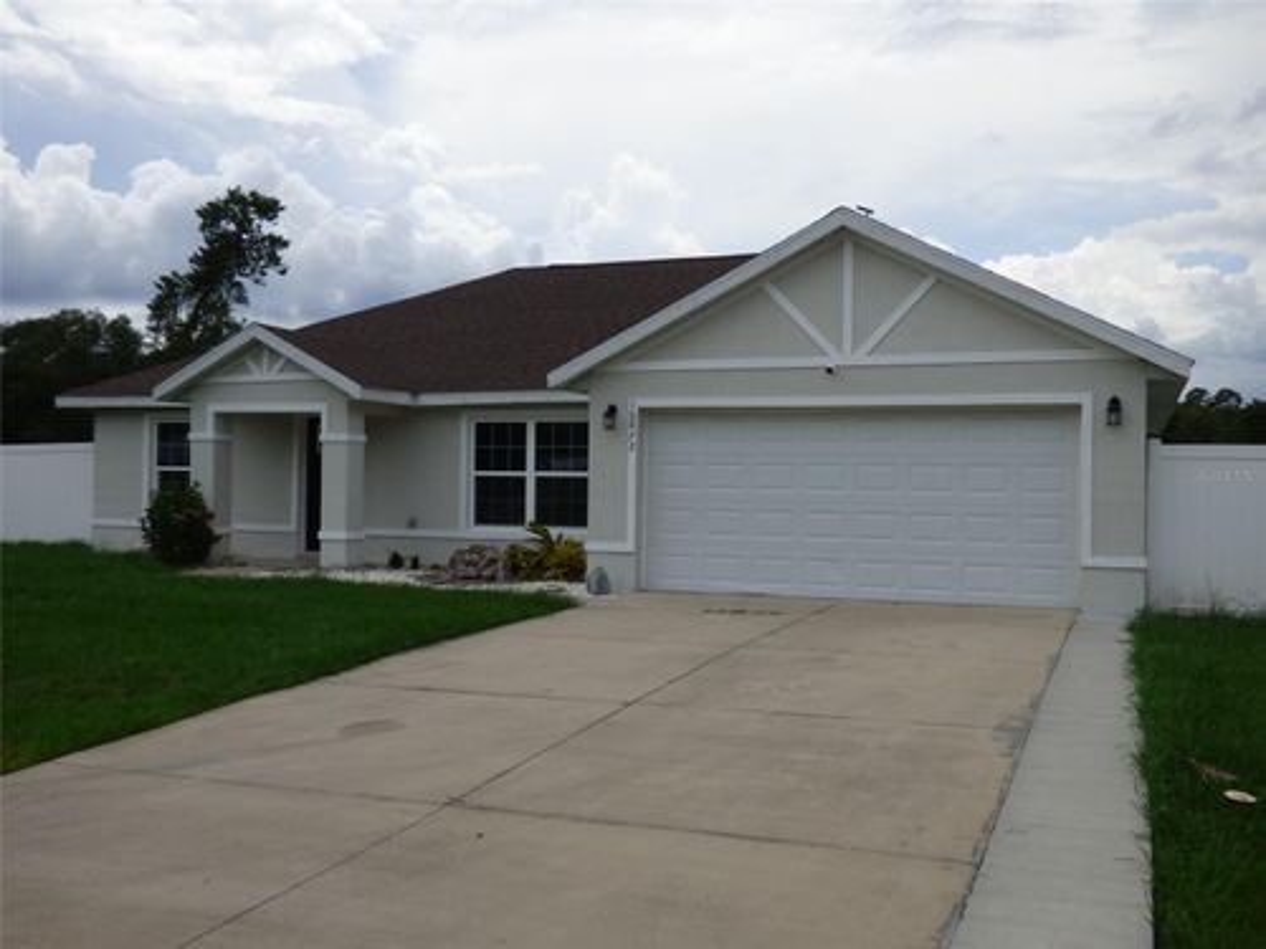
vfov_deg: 41.8
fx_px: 1243
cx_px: 633
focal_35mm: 34
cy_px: 474
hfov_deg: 54.0
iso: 100
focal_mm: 5.97
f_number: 3.4
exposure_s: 1/2000
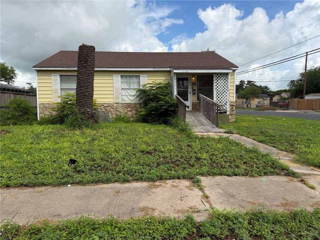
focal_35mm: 24
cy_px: 120
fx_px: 222
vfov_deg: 56.8
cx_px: 160
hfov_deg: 71.6
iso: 80
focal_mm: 6.76
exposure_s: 1/5319
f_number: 1.78
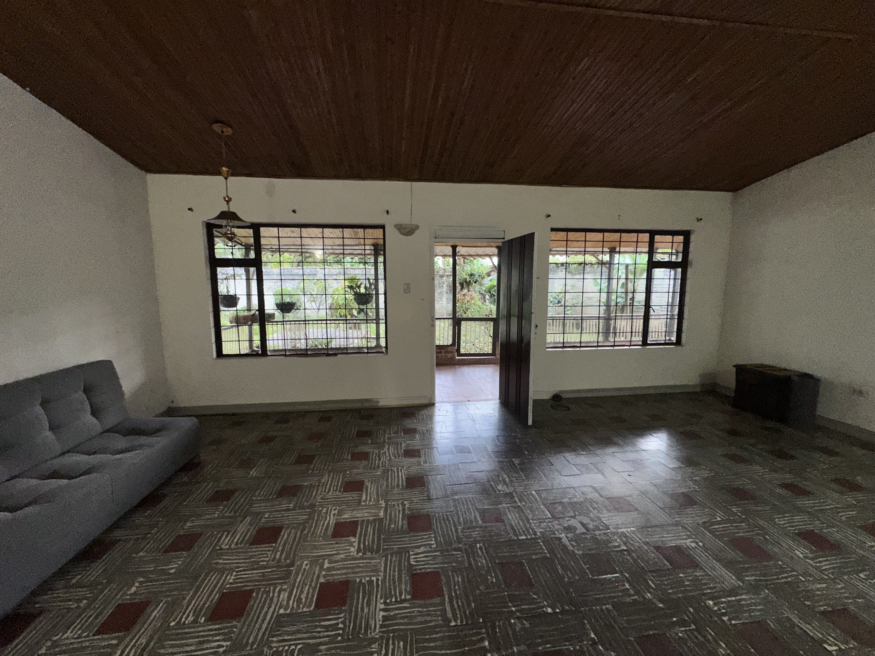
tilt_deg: -6.4
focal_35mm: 14
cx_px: 438
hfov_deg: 102.1
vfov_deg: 85.7
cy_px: 328
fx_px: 354
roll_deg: -0.3
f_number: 2.2
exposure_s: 1/60
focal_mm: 2.22
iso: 100
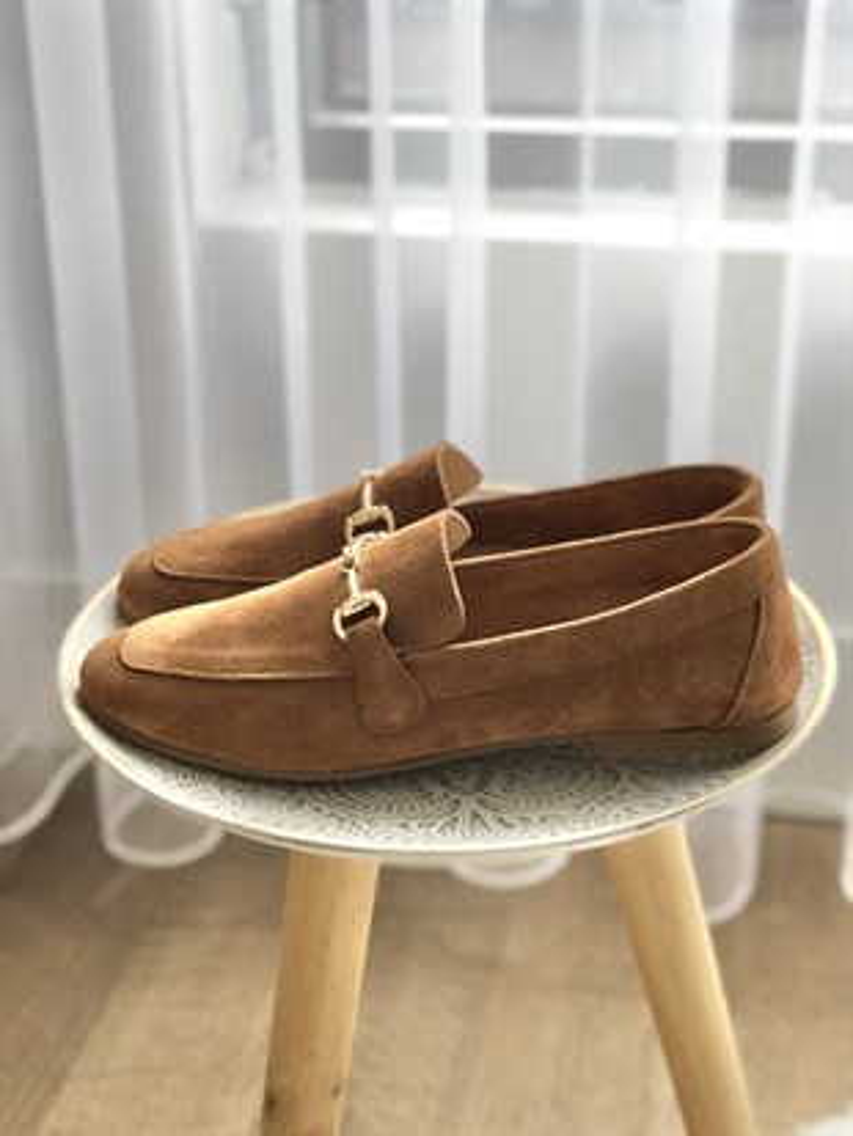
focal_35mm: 57
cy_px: 568
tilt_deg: -25.2
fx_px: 1872
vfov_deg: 33.8
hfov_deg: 25.7
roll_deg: +2.1
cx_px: 426
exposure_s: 1/60
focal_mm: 6.6
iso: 32
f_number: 2.8
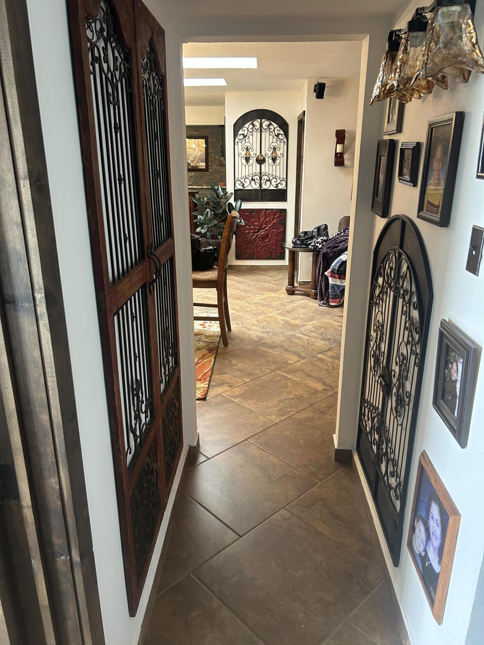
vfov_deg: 67.3
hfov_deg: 53.1
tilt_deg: -19.2
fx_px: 485
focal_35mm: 26
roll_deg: -0.4
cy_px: 322
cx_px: 242
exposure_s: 1/60
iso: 200
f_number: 1.5
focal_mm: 5.7
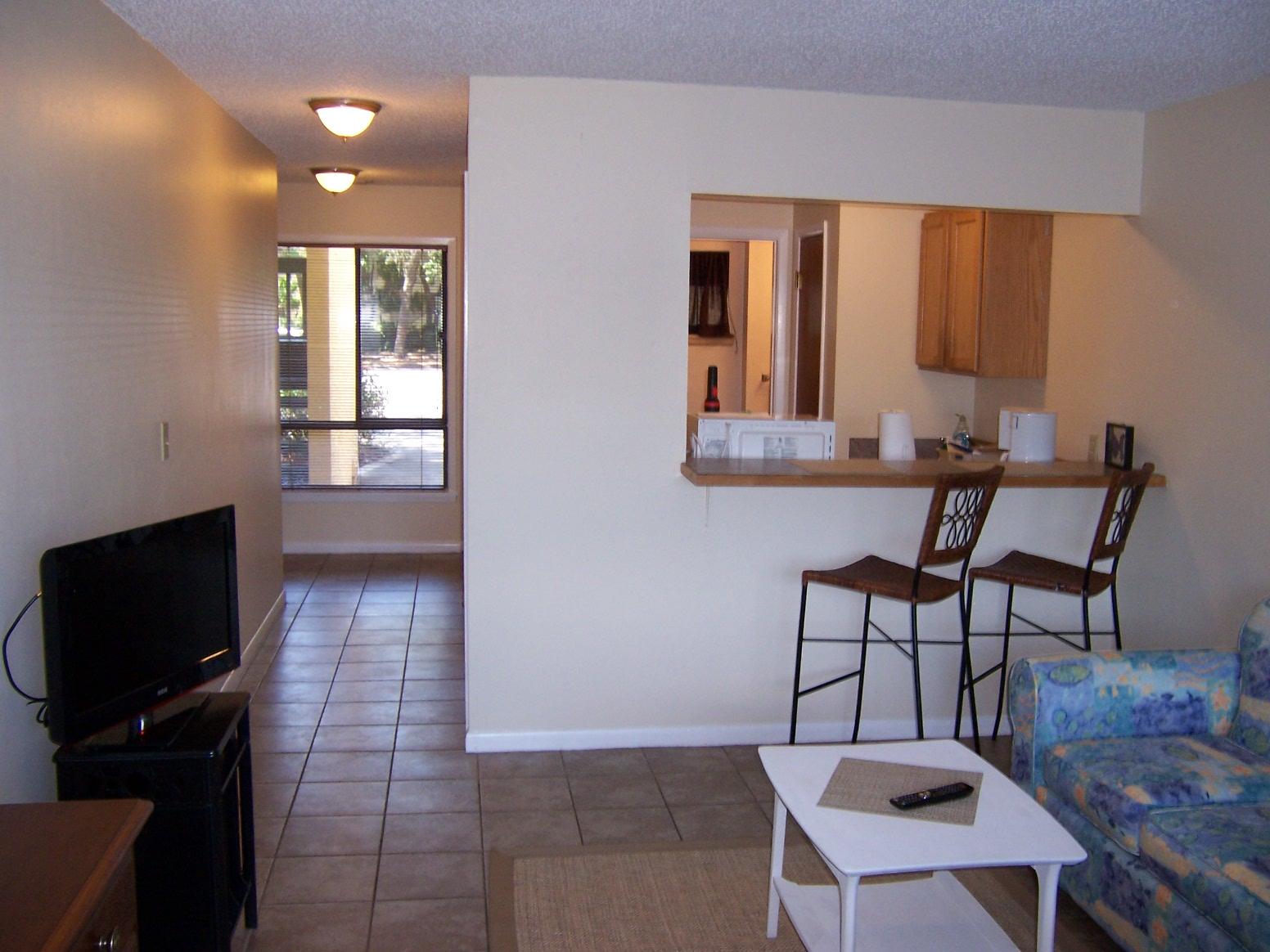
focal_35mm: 33
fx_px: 1211
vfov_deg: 42.9
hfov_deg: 55.4
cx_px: 635
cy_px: 476
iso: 140
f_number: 2.8
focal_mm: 5.5
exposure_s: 1/60
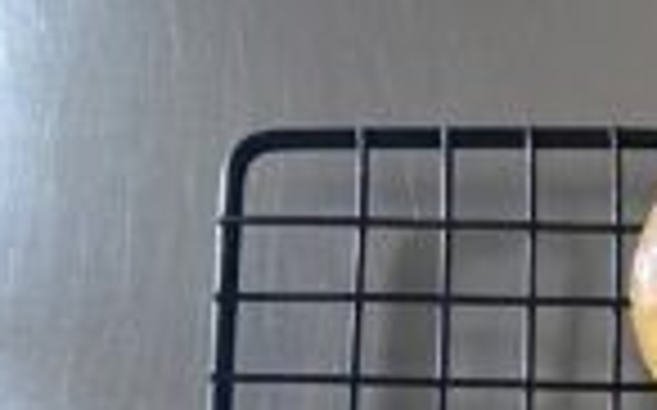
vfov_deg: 9.5
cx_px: 1388
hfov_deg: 13.7
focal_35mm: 126
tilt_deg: -80.9
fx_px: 2254
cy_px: 906
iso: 250
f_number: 1.8
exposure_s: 1/60
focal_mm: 4.25
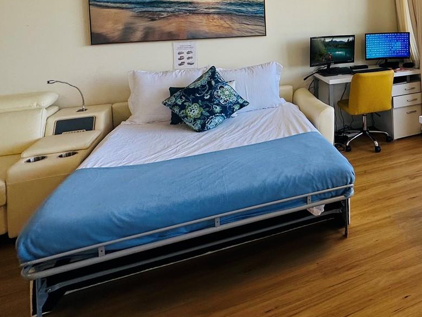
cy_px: 22
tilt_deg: -1.7
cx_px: 374
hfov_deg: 54.4
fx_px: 354
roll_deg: +1.0
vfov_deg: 43.4
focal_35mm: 29
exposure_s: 1/145
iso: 40
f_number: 2.2
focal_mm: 2.22
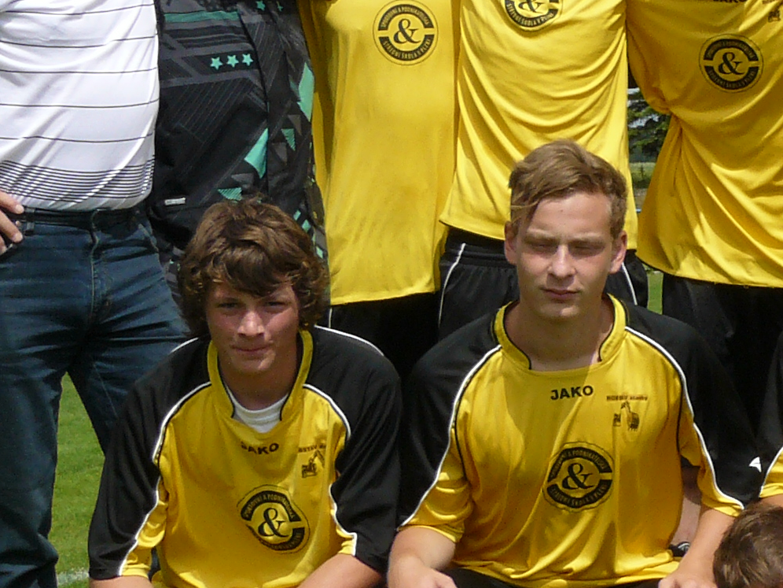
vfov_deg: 13.3
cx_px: 1036
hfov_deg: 16.7
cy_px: 301
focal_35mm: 111
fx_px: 2511
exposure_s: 1/400
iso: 100
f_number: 5.6
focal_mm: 6
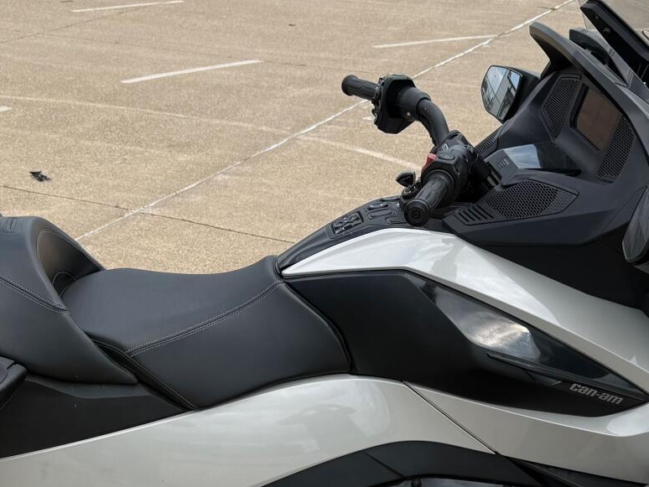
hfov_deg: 31.2
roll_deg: -0.2
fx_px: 1163
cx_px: 287
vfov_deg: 22.8
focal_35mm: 62
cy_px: 474
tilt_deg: -28.8
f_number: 1.78
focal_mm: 6.76
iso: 80
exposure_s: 1/3145
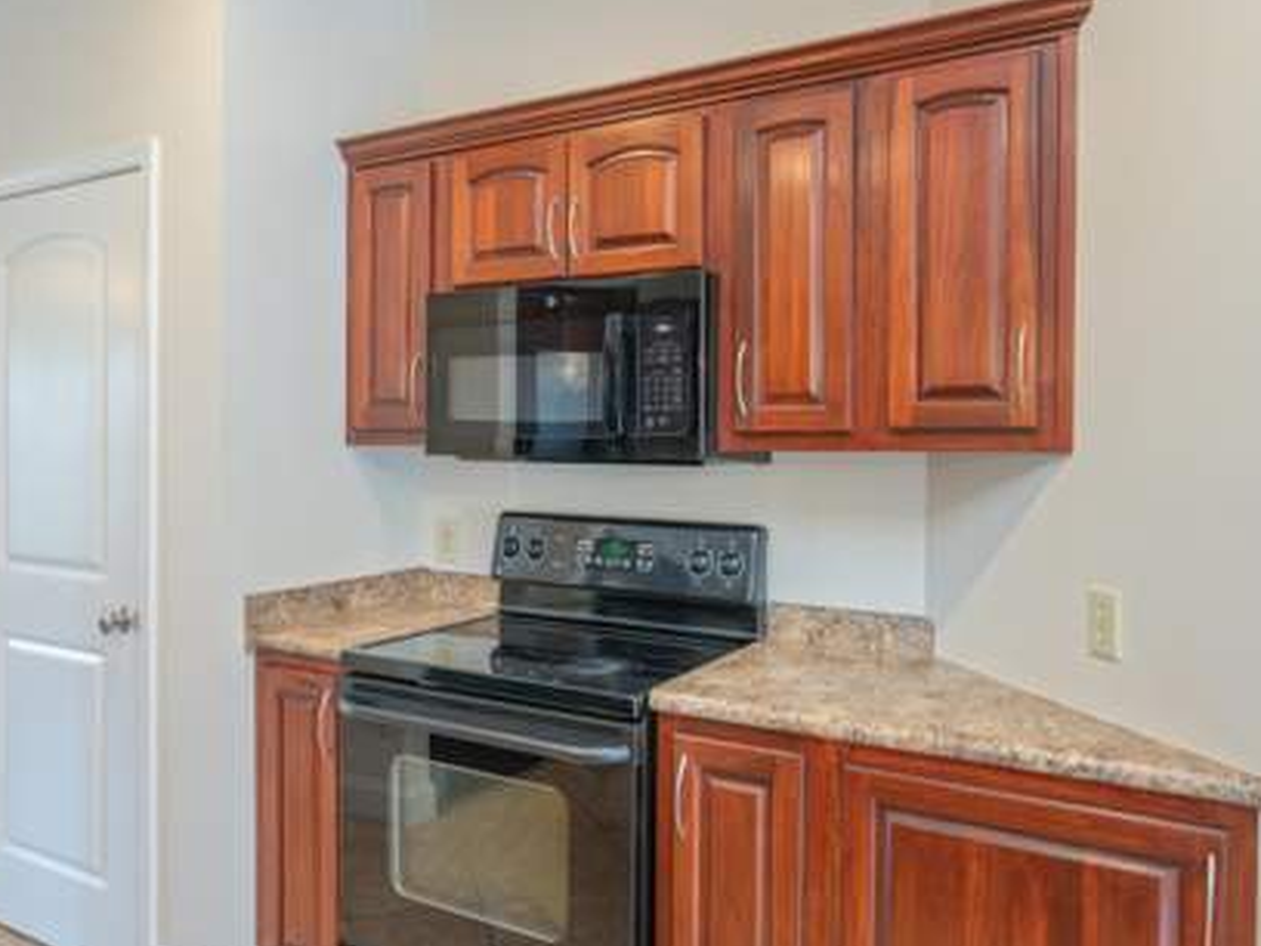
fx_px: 968
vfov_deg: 52.1
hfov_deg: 66.1
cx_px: 603
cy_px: 475
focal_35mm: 27
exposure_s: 1/25
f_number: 8
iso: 400
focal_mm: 23.5
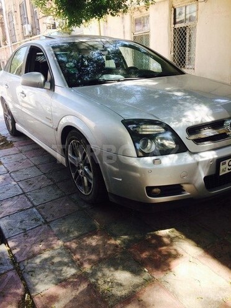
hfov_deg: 48.2
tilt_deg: -19.3
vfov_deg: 61.7
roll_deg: +5.7
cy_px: 154
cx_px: 116
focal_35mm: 29
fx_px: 258
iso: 32
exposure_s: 1/261
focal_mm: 4.15
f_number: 2.2
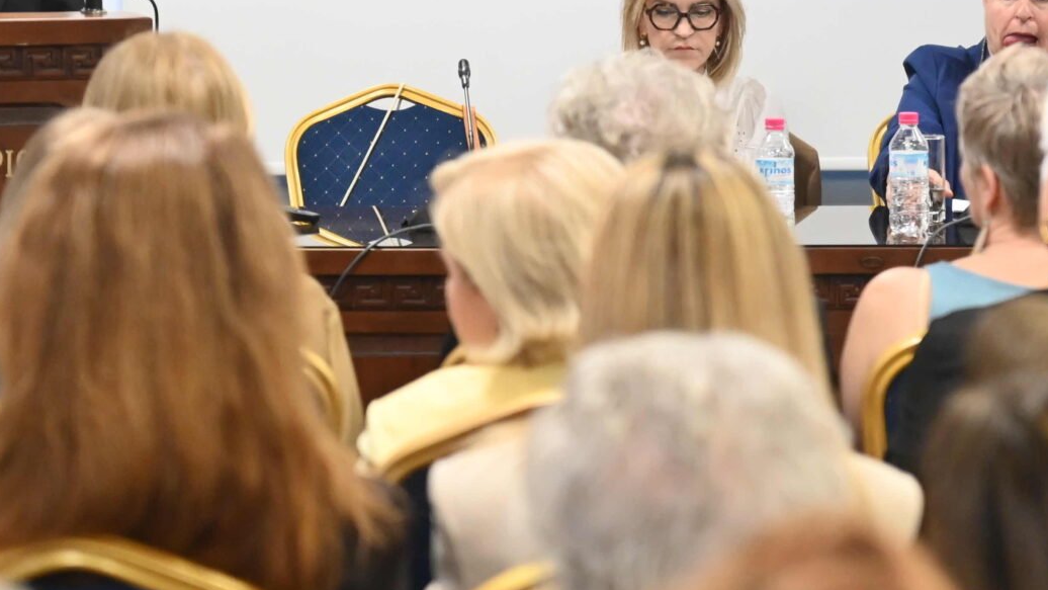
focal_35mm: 181
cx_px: 625
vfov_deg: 6.7
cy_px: -67
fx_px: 5030
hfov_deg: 11.9
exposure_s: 1/250
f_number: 2.8
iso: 3200
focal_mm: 70
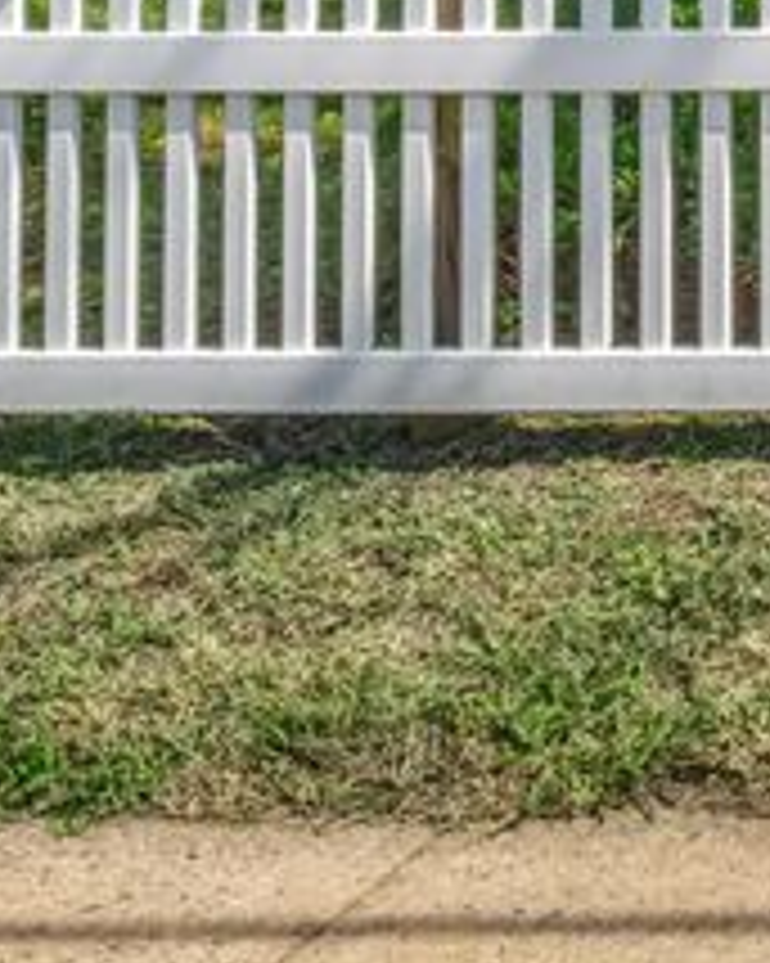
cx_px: 1797
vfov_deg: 20.3
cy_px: -362
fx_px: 2412
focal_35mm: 85
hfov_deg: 13.6
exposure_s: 1/25
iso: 100
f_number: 22
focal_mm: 18.8
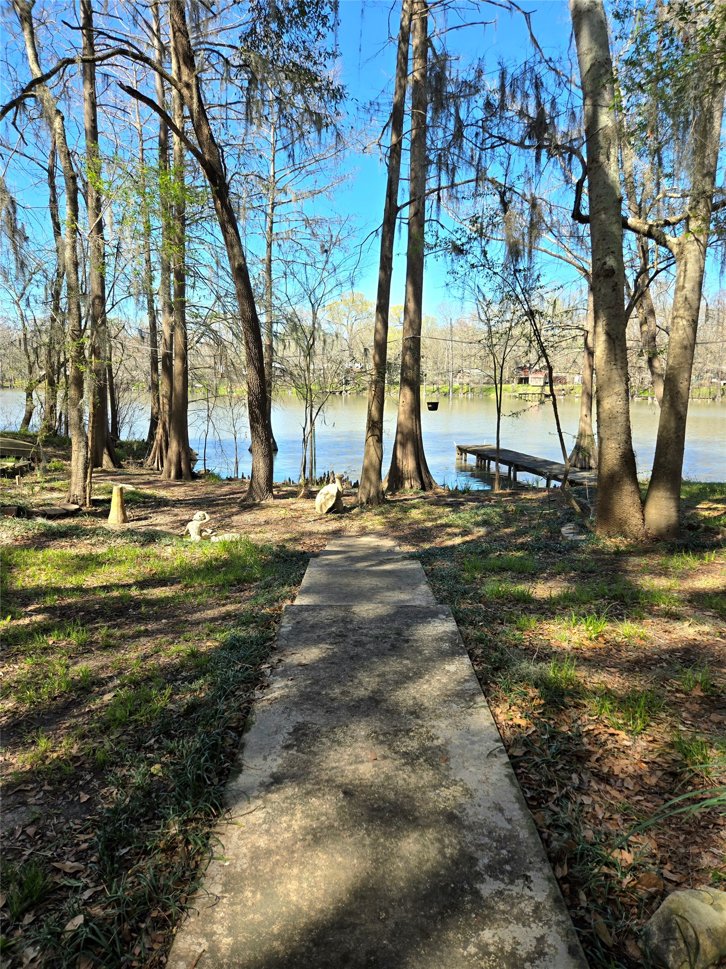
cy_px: 484
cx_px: 363
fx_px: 643
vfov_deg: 73.9
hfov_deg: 58.9
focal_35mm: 23
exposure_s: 1/714
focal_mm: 5.4
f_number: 1.8
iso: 25
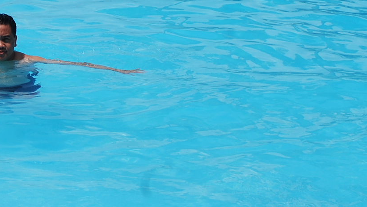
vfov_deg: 13.3
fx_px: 866
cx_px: -2
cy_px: -37
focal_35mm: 89
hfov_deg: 22.9
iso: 100
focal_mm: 24
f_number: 9
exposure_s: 1/320
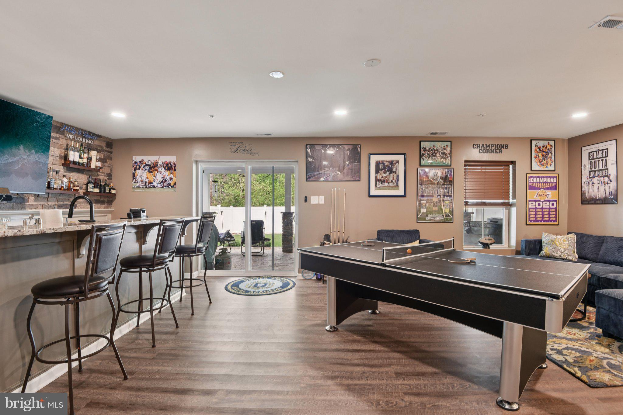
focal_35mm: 16
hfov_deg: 96.7
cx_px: 312
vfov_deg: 73.7
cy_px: 208
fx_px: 277
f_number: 8
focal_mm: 16
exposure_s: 1/4
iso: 400
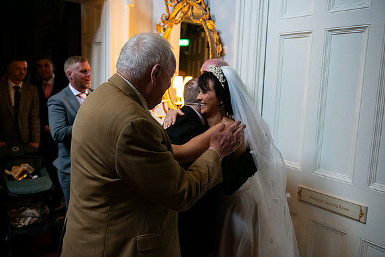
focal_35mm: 32
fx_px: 342
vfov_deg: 41.1
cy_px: 128
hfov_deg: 58.7
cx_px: 192
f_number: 3.5
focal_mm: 32
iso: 1600
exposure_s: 1/160
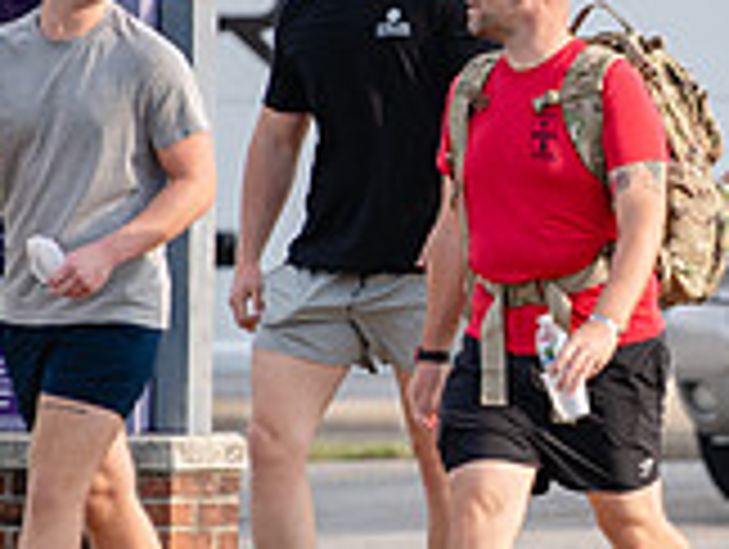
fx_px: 14511
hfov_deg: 2.9
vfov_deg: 2.2
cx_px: 734
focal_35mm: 688
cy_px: 277
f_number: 3.2
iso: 80
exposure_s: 1/500
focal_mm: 200
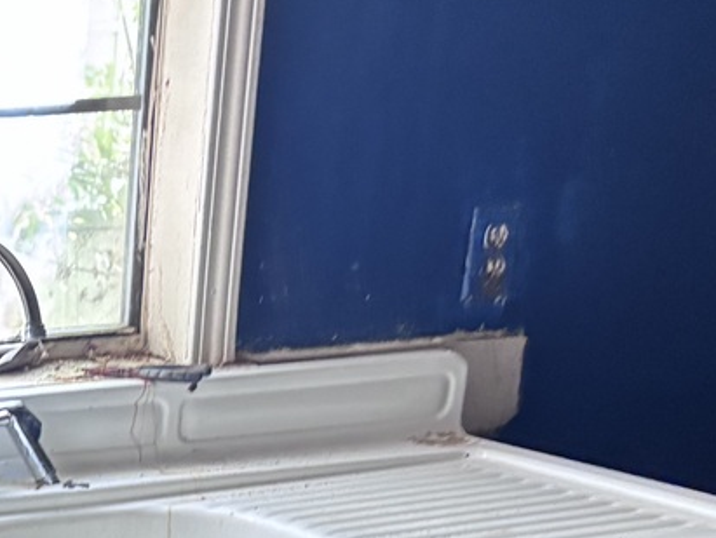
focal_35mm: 91
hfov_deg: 18.7
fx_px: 1884
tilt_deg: -22.6
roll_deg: +2.2
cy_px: 844
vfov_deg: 14.9
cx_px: -392
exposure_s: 1/60
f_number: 1.6
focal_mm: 5.96
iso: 250
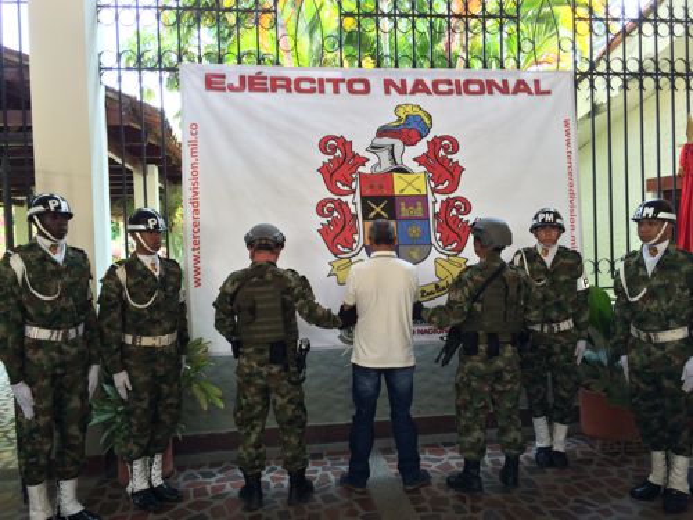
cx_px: 346
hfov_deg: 60.0
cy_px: 260
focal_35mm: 30
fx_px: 601
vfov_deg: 46.8
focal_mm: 4.12
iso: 64
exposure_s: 1/120
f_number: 2.2
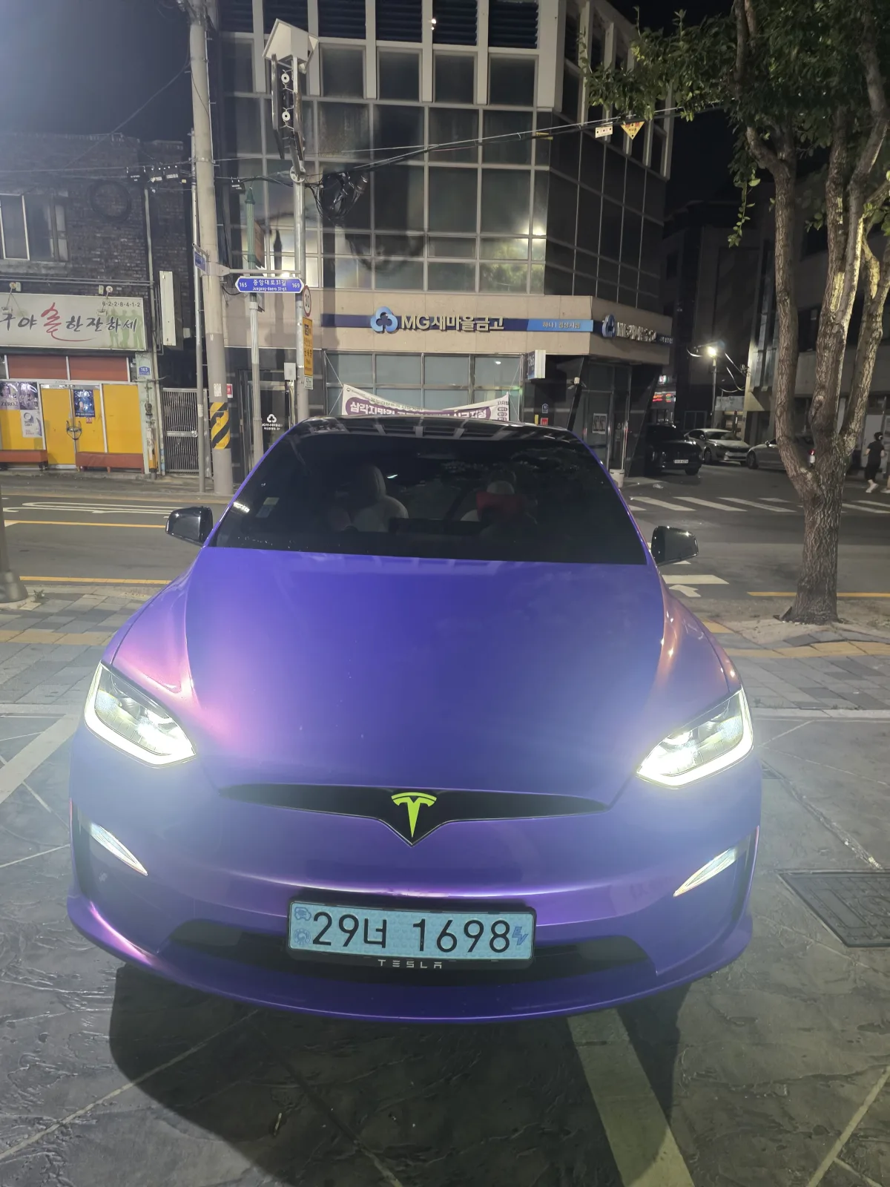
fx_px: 788
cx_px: 445
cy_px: 594
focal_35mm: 23
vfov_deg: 73.9
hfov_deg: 58.9
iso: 500
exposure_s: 1/50
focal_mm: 6.25
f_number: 1.7
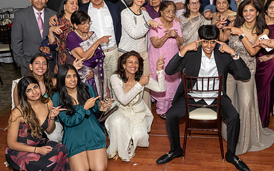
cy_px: 51
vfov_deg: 31.6
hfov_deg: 48.6
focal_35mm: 40
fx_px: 299
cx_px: 179
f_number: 9
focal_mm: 17
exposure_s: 1/250
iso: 1000
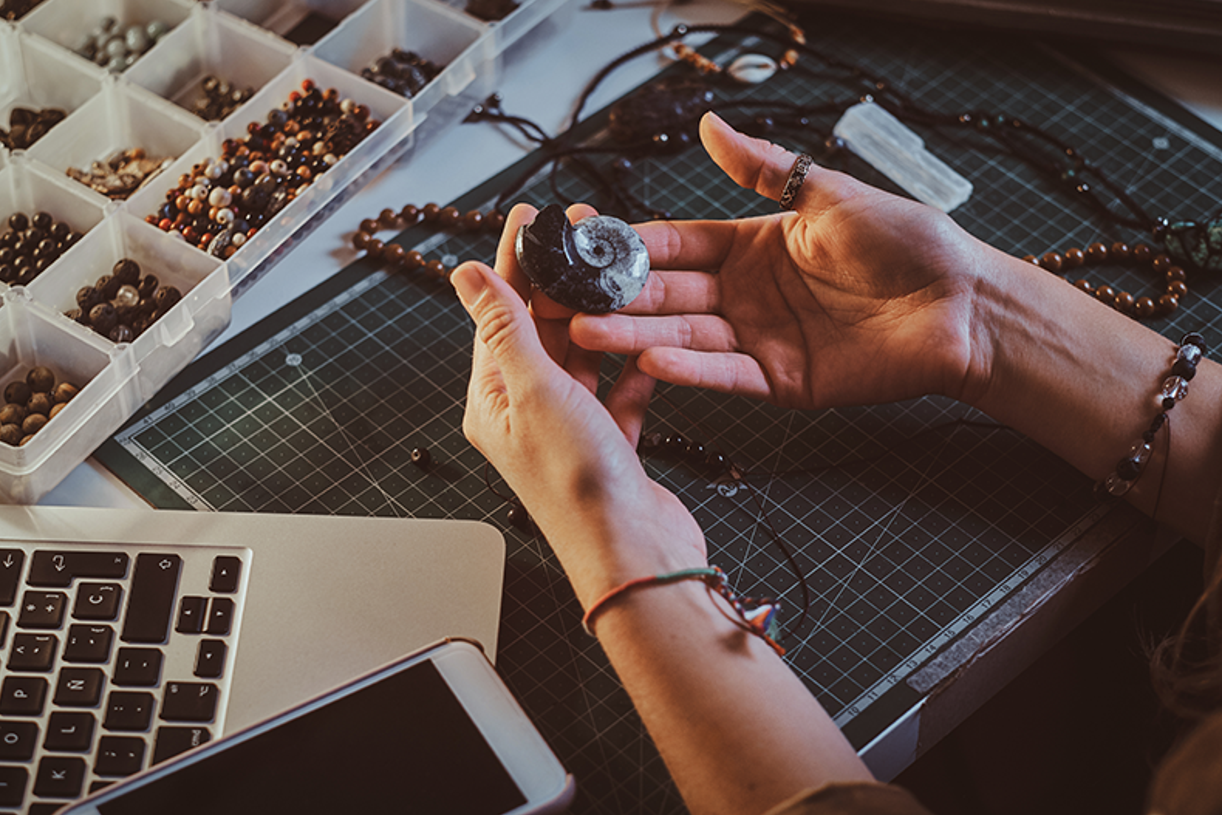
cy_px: 404
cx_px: 606
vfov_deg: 16.1
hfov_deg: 23.9
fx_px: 2886
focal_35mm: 85
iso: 800
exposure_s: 1/125
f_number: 2.5
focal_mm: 56
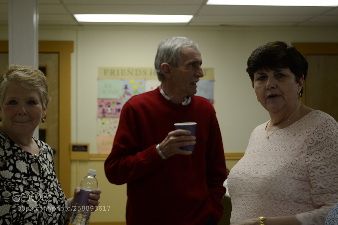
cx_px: 169
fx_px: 619
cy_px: 112
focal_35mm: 66
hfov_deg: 30.5
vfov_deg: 20.6
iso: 100
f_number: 5.3
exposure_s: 1/25
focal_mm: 44
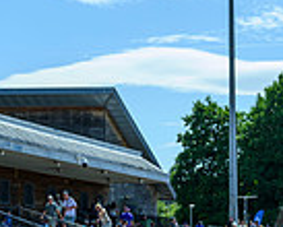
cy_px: 294
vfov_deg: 10.3
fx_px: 1233
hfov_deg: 12.2
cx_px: 477
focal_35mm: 147
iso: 200
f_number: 5.6
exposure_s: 1/800
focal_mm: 37
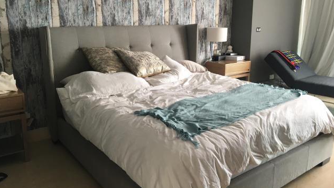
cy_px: 76
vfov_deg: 36.5
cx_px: 167
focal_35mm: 32
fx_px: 283
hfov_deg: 61.0
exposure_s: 1/30
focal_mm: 4.15
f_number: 2.2
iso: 64
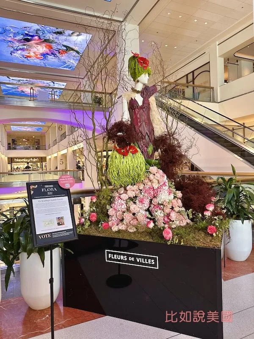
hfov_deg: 56.8
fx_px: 235
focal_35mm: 24
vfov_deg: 71.6
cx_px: 127
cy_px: 170
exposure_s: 1/63
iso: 200
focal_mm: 6.86
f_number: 1.78
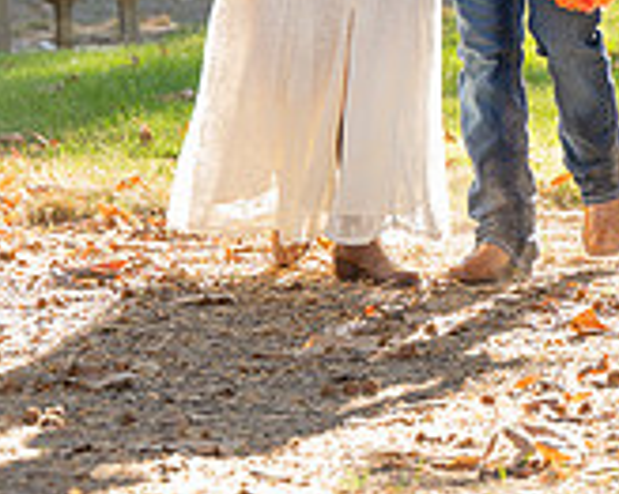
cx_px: 419
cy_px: -217
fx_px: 5218
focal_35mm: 285
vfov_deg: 5.4
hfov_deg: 6.8
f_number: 4
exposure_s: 1/200
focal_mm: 86
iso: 200
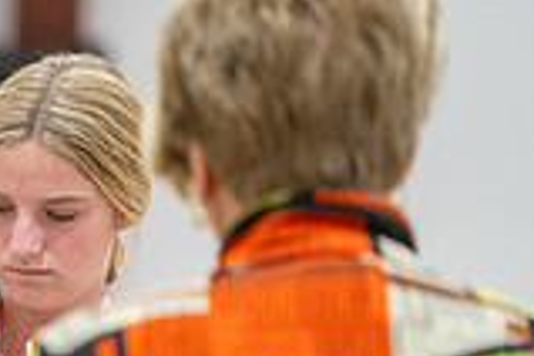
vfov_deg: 1.9
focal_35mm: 731
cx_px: -430
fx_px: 10842
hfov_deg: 2.8
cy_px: 432
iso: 2000
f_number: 3.2
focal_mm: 200
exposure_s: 1/250
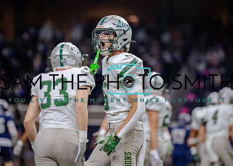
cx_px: 131
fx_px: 1650
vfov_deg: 5.8
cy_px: 77
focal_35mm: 249
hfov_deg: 8.1
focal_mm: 200
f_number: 2.8
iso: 3200
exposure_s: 1/1250
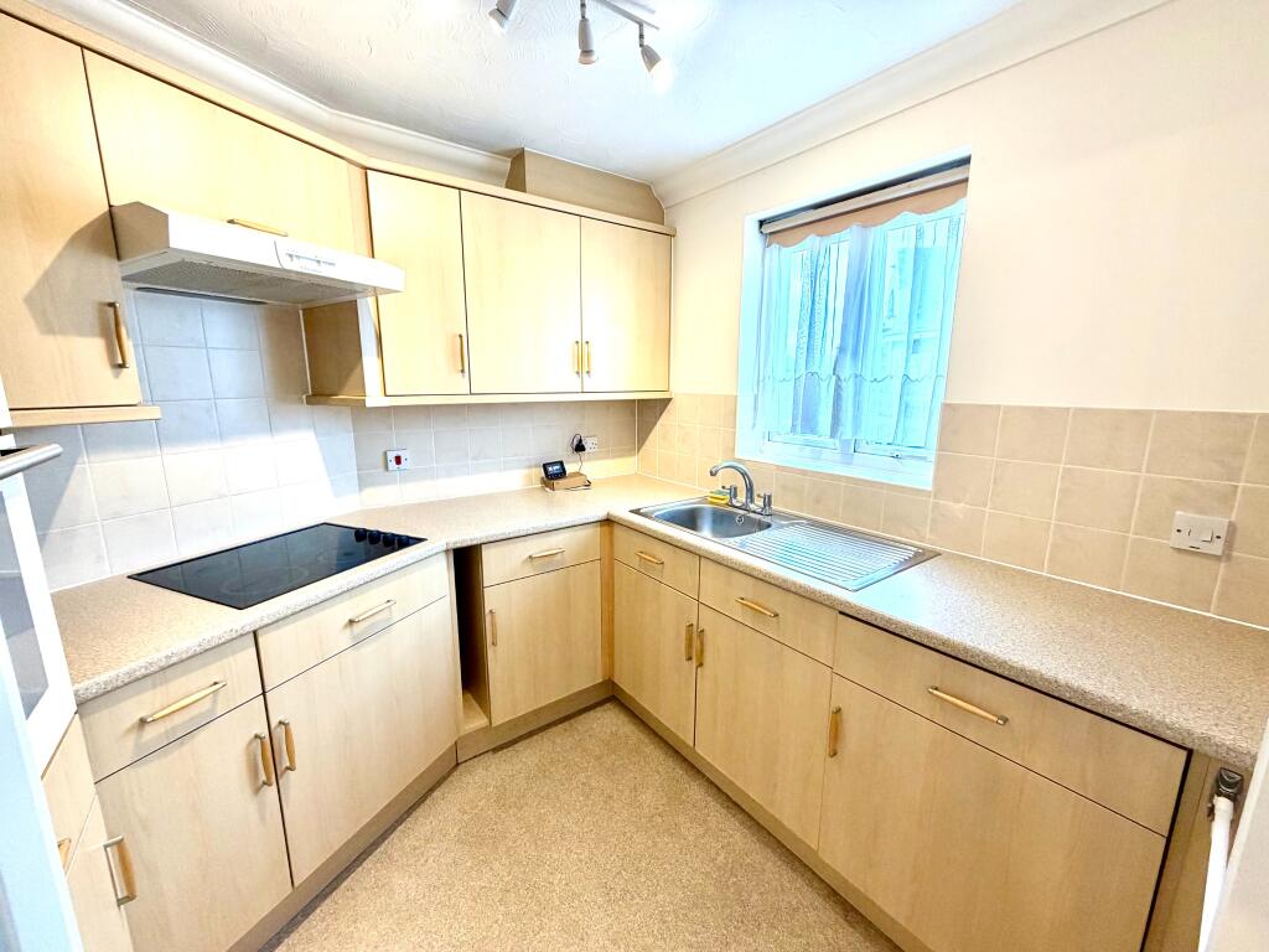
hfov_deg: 102.1
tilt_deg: -10.2
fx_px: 513
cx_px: 634
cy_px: 476
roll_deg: -0.2
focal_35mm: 14
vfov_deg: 85.7
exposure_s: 1/100
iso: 125
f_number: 2.2
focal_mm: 2.22
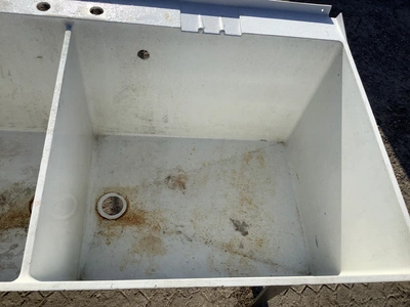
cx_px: 205
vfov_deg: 45.4
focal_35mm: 31
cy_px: 154
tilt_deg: -57.2
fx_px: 367
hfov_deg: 58.4
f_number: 2.4
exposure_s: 1/2146
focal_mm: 3.3
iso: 25
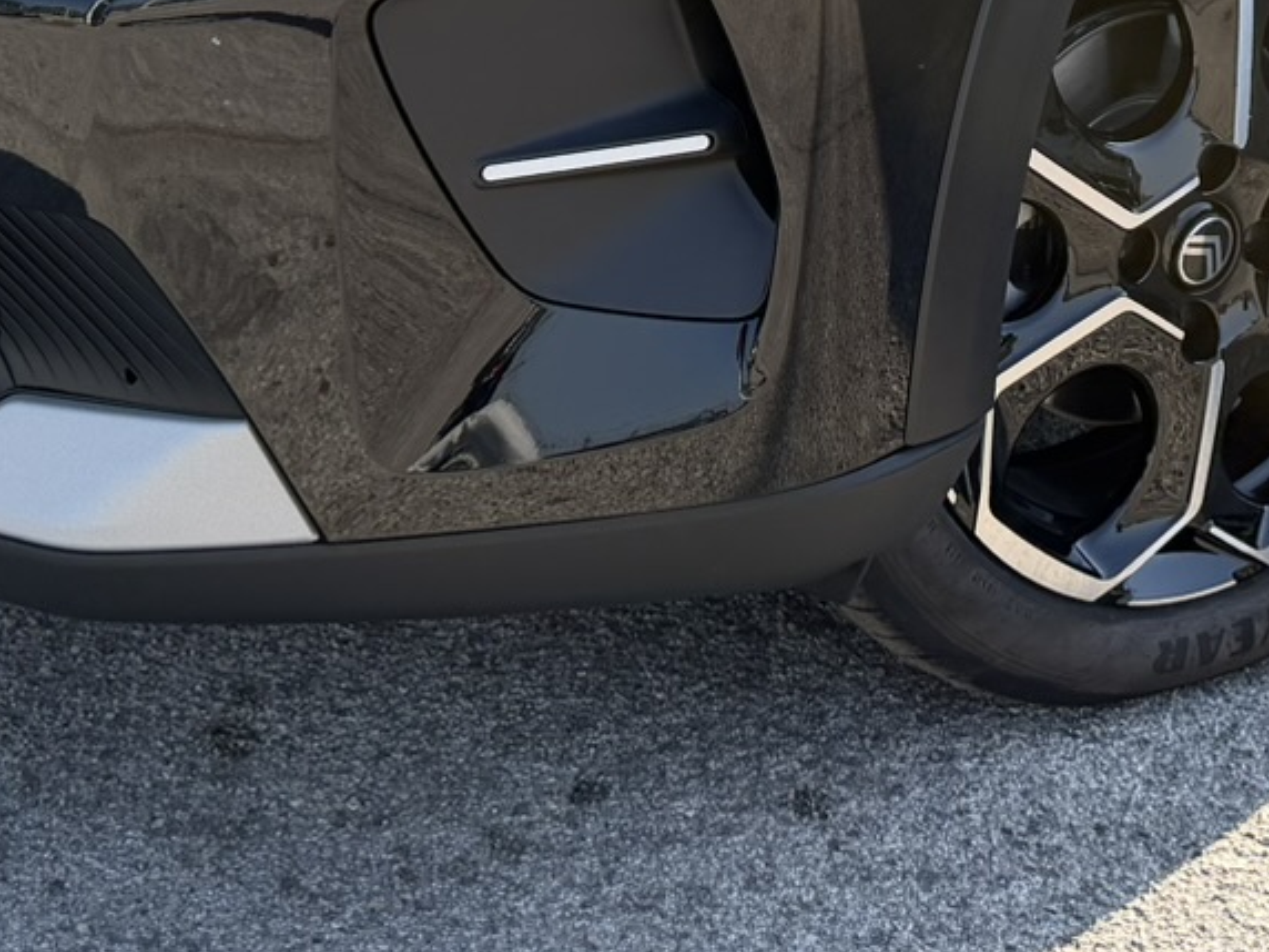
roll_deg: -1.1
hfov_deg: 22.7
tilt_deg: -4.9
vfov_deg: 15.3
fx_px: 3153
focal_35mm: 86
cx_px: 859
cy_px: -641
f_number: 1.78
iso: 100
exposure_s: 1/1553
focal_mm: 6.76
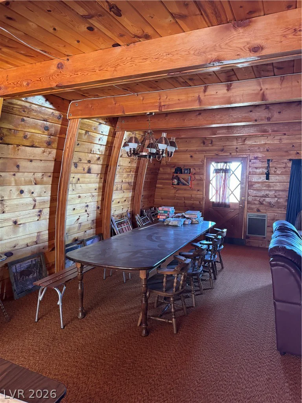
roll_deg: -0.2
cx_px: 151
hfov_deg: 56.8
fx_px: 279
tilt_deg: -5.3
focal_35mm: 24
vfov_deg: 71.6
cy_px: 202
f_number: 1.78
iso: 800
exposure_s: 1/60
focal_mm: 6.76
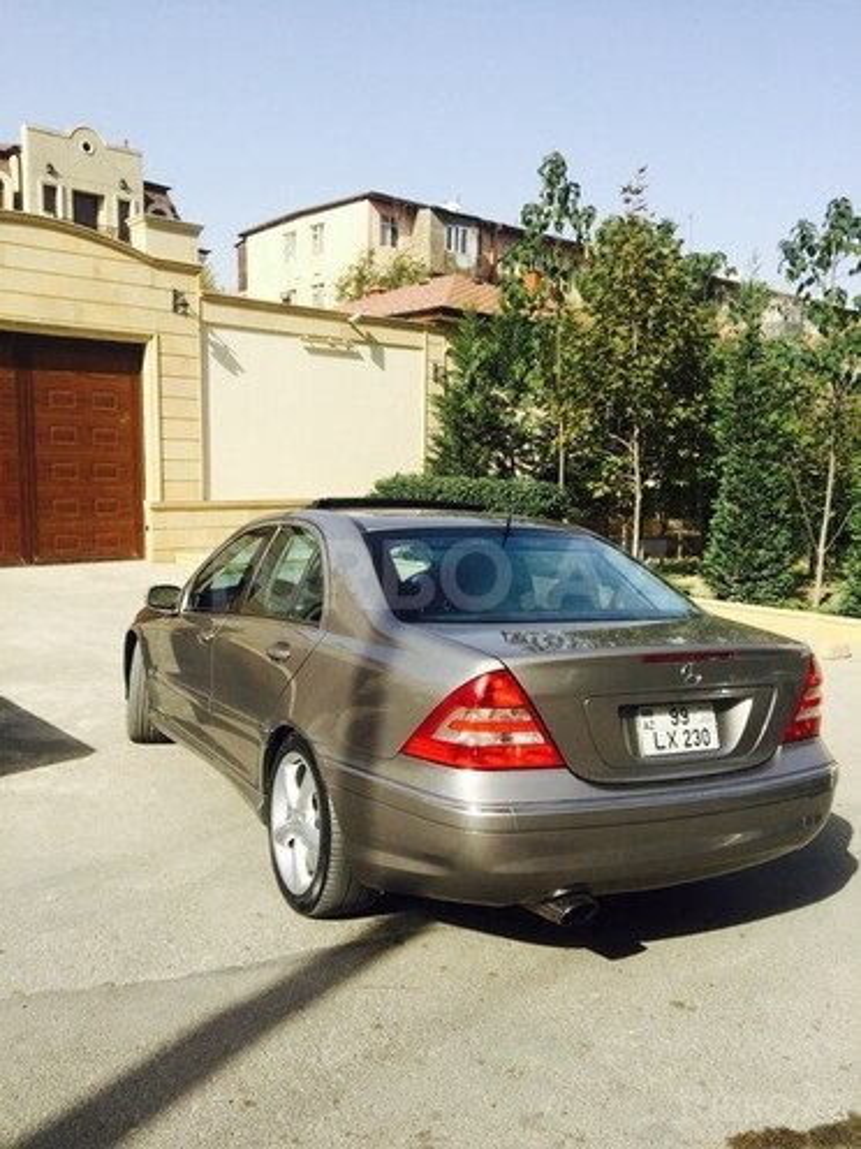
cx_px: 430
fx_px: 962
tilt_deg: -5.3
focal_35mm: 29
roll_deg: -1.3
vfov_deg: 61.7
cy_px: 574
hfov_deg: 48.2
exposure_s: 1/1721
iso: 32
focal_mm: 4.15
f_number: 2.2
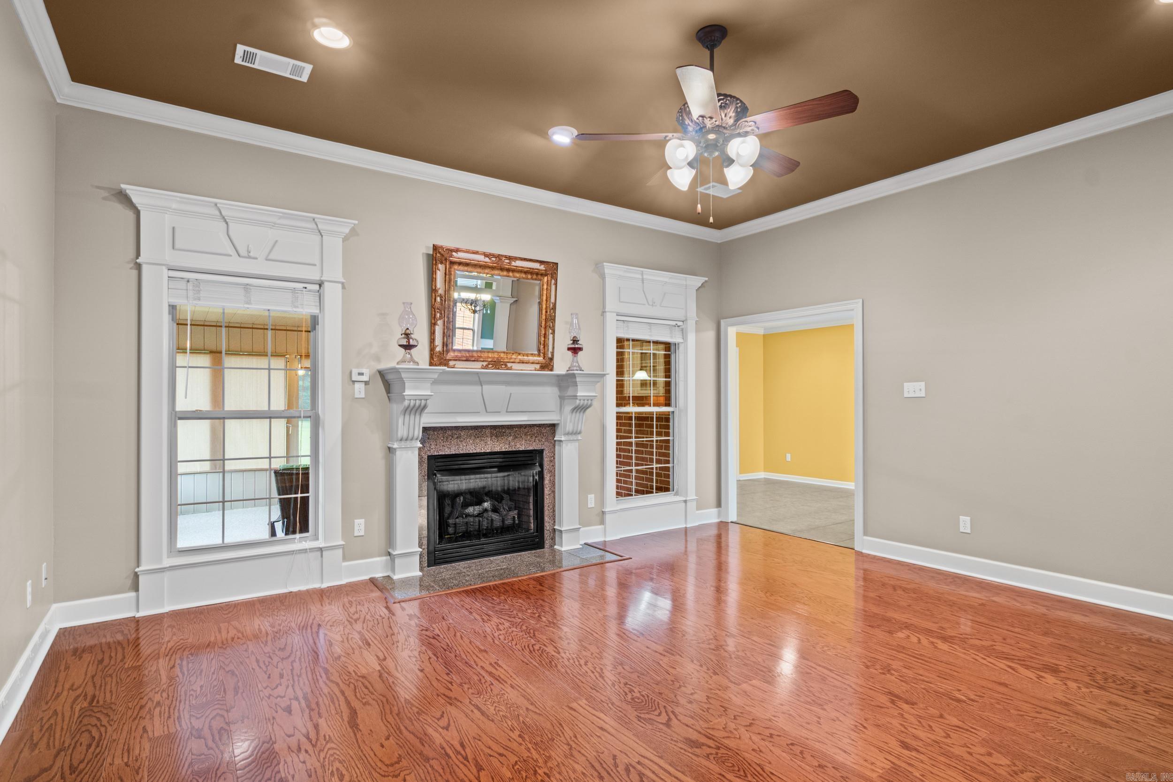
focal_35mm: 18
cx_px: 586
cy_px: 391
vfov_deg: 67.4
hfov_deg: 90.0
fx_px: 586
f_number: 9
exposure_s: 2
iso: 250
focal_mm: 12
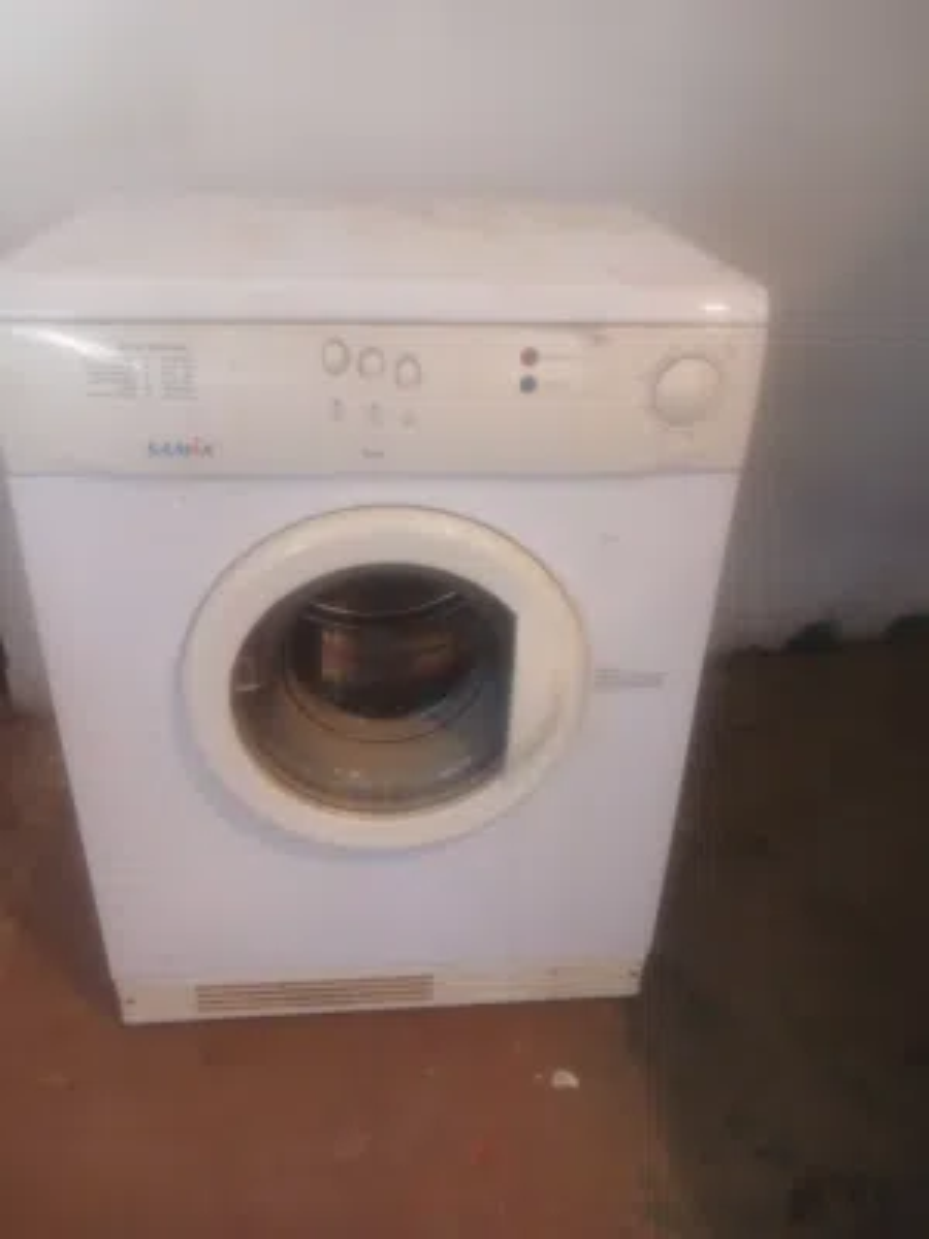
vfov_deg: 65.3
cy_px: 620
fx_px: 966
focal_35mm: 27
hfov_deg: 51.4
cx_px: 464
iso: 320
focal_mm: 4
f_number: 1.8
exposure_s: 1/25
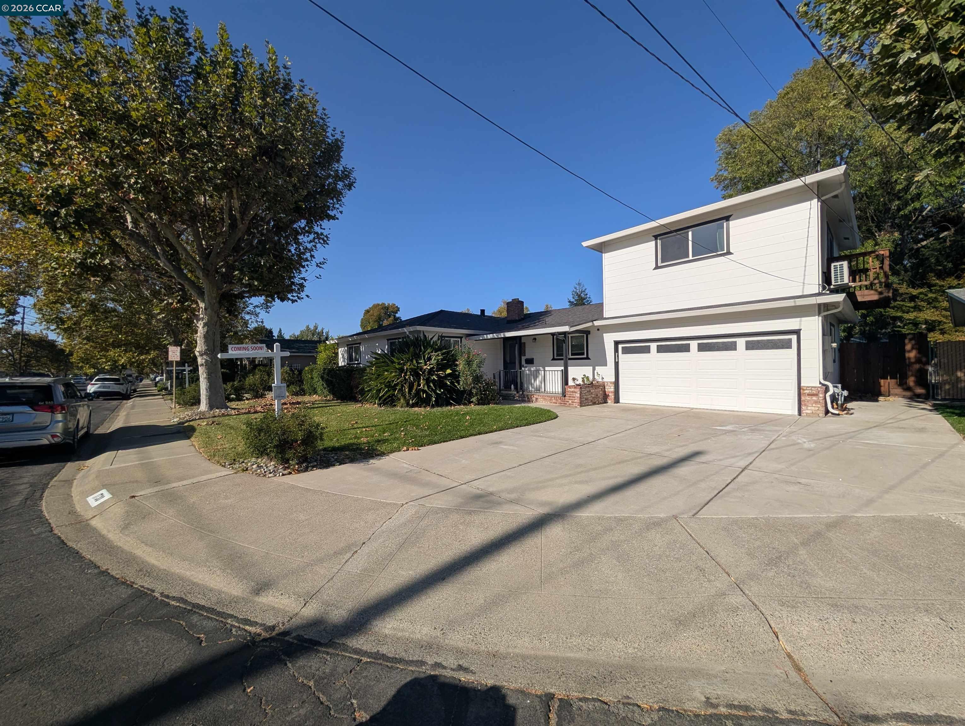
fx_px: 335
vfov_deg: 94.6
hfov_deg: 110.5
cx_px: 482
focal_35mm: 12
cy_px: 363
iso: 62
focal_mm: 2.02
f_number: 1.7
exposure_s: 1/6494
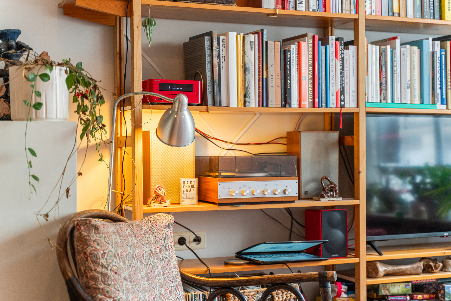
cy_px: 150
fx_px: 739
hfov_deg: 33.9
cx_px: 226
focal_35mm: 59
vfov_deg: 23.0
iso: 800
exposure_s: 1/125
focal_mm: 59
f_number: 2.8
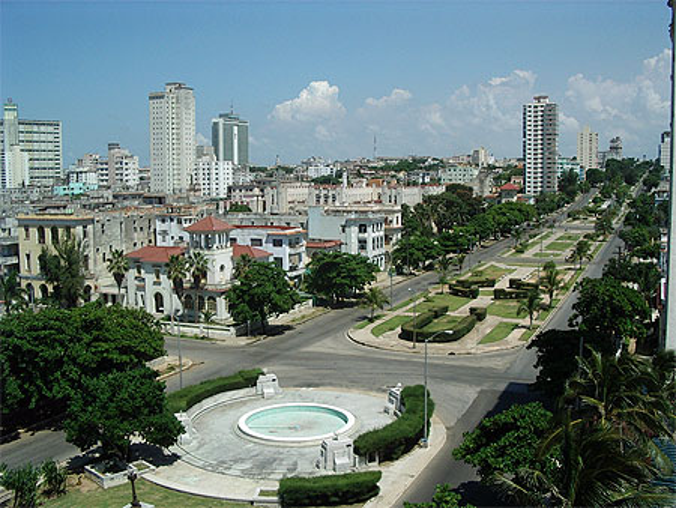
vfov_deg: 37.8
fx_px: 742
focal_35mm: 38
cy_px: 254
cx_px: 338
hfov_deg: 49.0
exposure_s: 1/640
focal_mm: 5.8
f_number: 4.8
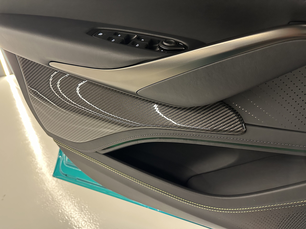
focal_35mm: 24
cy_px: 114
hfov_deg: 71.6
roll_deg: +1.7
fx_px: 212
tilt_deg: -30.9
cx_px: 153
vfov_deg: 56.8
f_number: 1.78
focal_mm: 6.86
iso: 800
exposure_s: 1/33
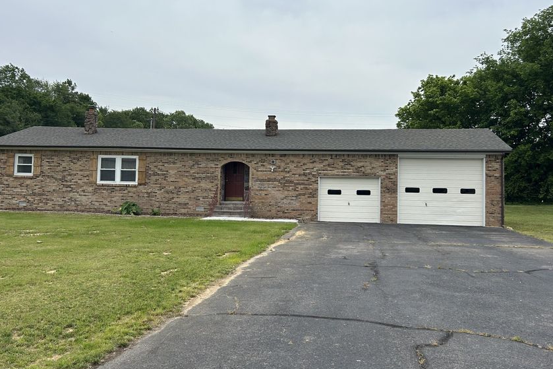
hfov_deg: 57.2
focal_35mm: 33
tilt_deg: +2.1
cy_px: 164
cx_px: 290
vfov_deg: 39.9
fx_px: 507
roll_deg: -0.3
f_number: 1.5
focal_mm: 5.7
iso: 50
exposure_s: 1/1645
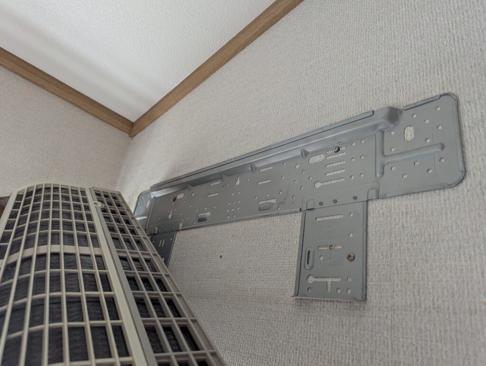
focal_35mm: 24
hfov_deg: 71.5
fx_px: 337
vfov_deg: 56.9
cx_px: 243
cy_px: 183
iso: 547
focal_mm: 6.81
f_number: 1.85
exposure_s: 1/128
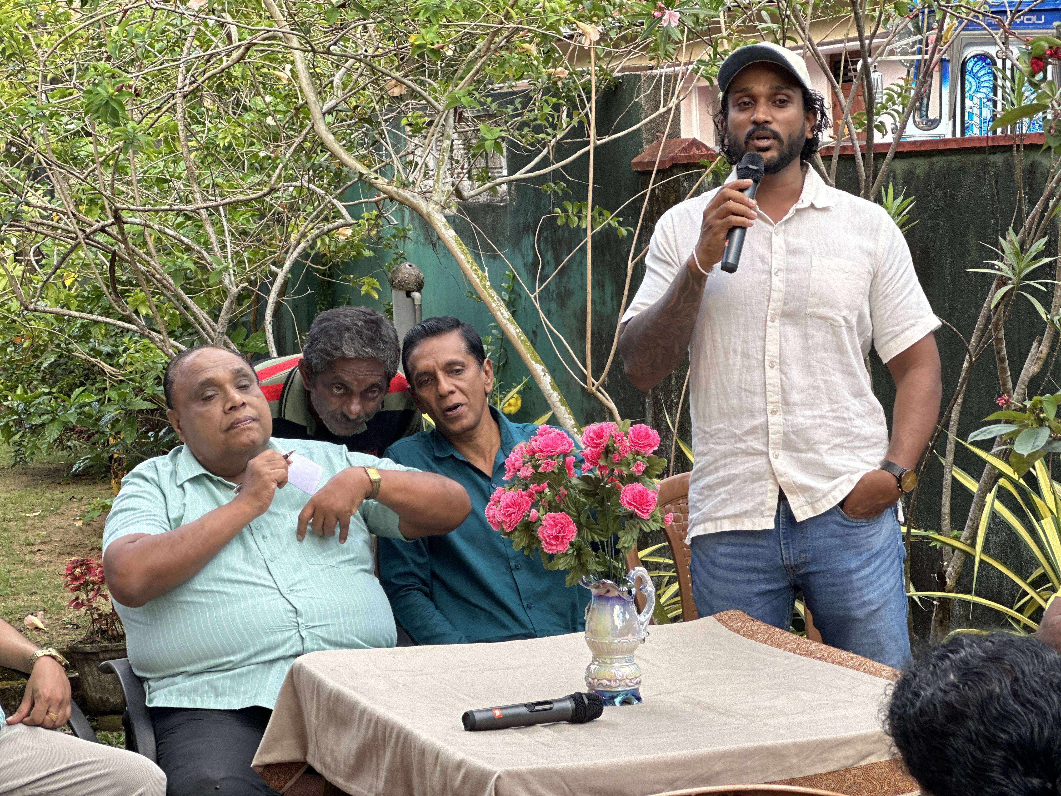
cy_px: 398
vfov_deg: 19.1
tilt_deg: -5.5
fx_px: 2360
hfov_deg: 25.3
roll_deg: +3.1
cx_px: 530
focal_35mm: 77
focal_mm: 9
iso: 100
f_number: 2.8
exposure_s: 1/121
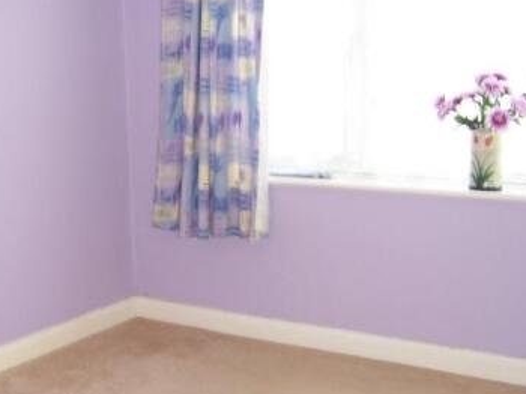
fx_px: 911
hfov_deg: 31.6
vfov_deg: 24.4
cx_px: 130
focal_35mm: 60
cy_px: 204
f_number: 3
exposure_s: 1/60
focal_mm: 6
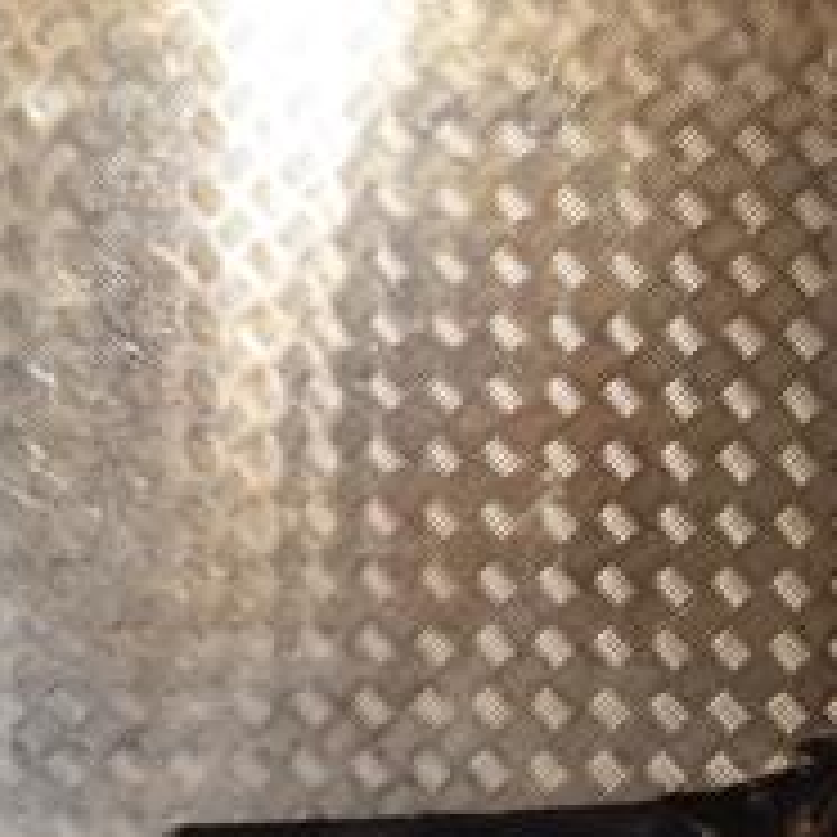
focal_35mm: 86
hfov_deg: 18.4
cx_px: -324
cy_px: 657
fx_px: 2363
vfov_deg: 19.9
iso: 800
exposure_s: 1/200
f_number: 7.1
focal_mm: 21
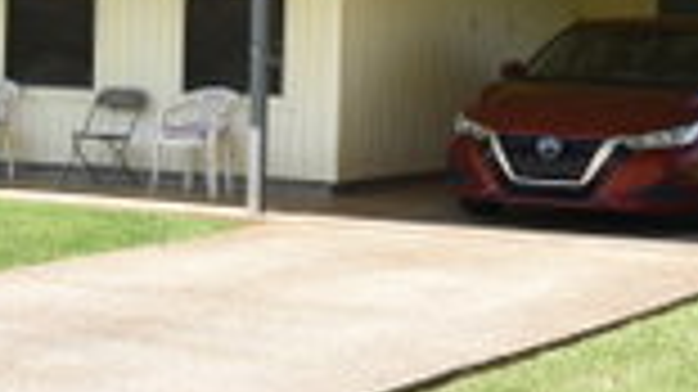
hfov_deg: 20.4
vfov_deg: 11.6
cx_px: 194
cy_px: 88
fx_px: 1924
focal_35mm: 104
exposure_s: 1/320
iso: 640
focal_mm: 20
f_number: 13
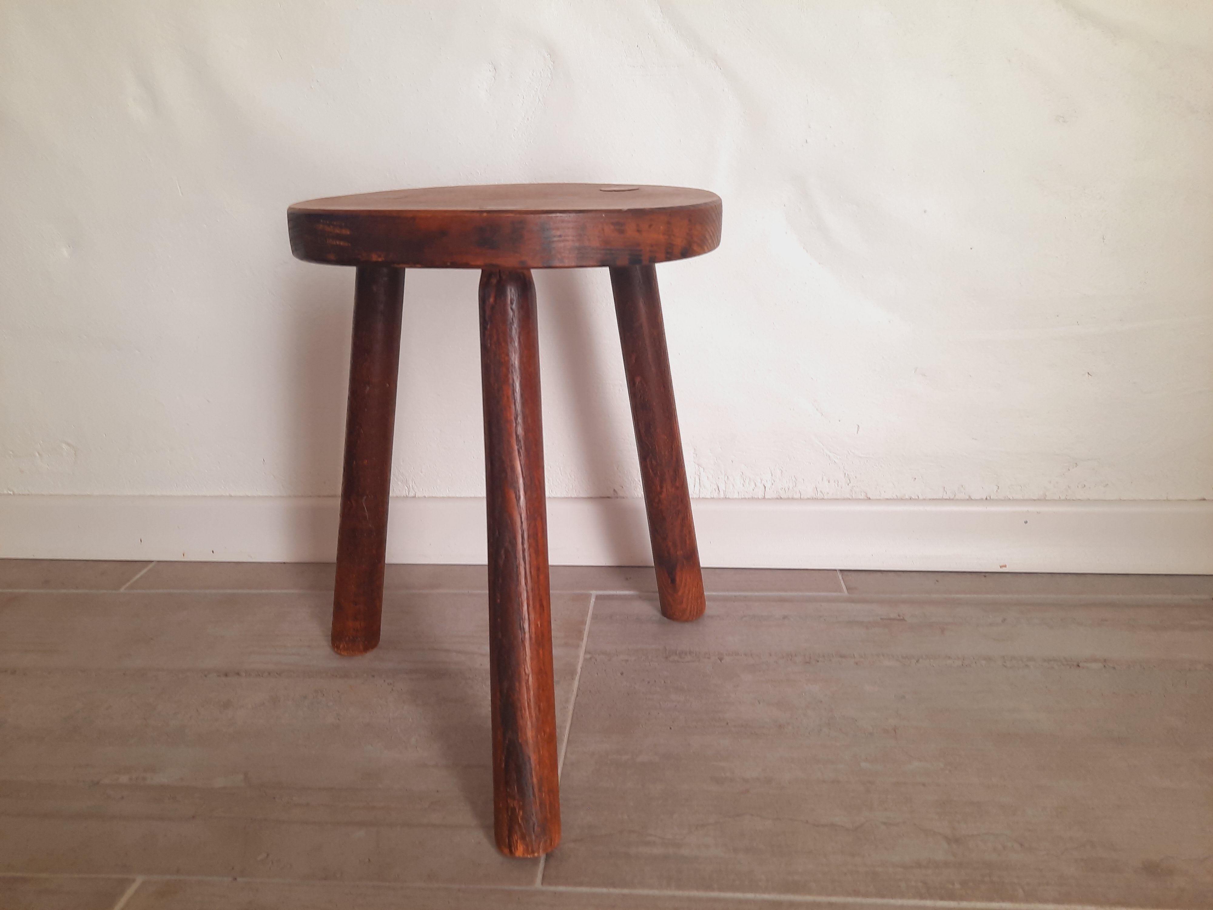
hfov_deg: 69.4
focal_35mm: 25
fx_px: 876
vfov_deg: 54.9
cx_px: 606
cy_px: 455
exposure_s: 1/33
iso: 80
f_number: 2
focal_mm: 4.6
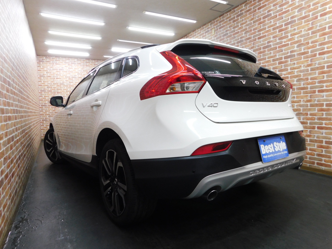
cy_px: 124
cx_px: 166
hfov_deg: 73.9
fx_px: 221
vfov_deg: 58.9
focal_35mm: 23
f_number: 3
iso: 220
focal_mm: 4
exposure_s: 1/30
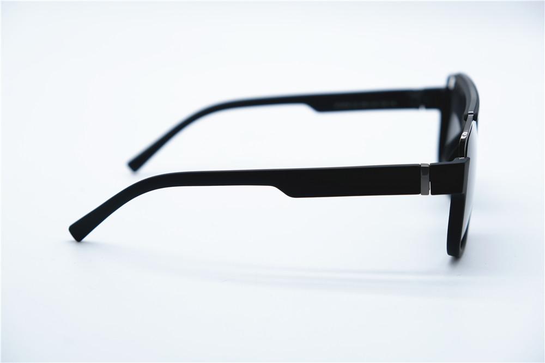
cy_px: 182
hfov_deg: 26.7
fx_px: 1150
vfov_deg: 17.9
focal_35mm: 76
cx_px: 272
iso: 160
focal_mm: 50.5
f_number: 5
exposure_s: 1/210
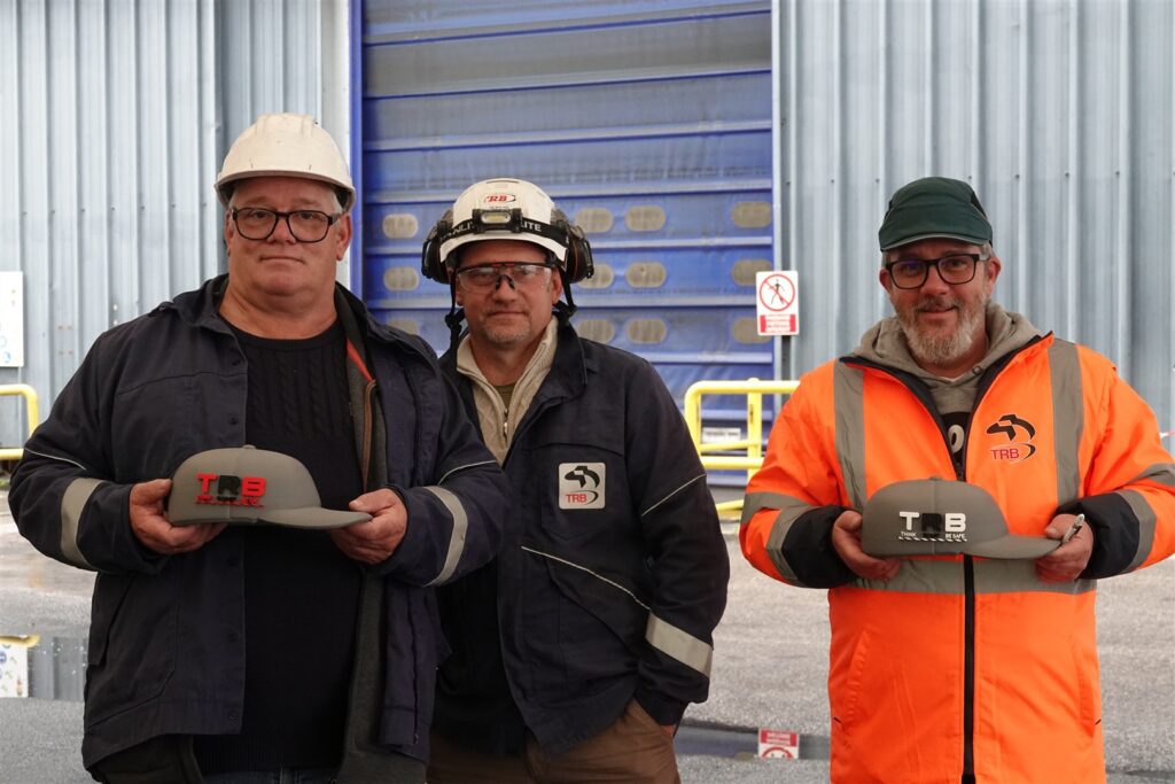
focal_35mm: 56
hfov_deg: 35.6
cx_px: 588
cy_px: 392
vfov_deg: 24.2
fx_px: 1828
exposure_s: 1/125
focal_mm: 20.49
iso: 1000
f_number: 3.5
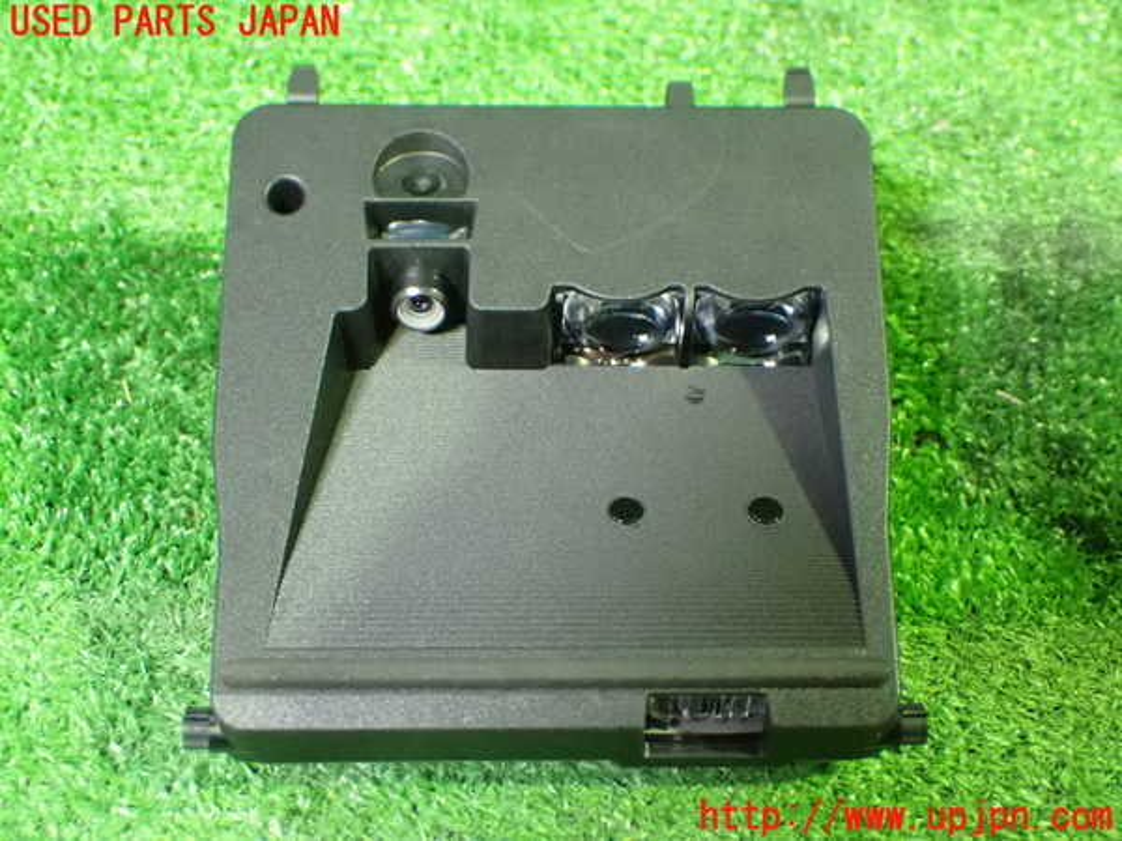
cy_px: 420
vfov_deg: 29.1
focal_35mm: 50
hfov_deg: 38.2
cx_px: 561
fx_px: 1621
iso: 1600
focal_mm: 9.01
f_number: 3.2
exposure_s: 1/25
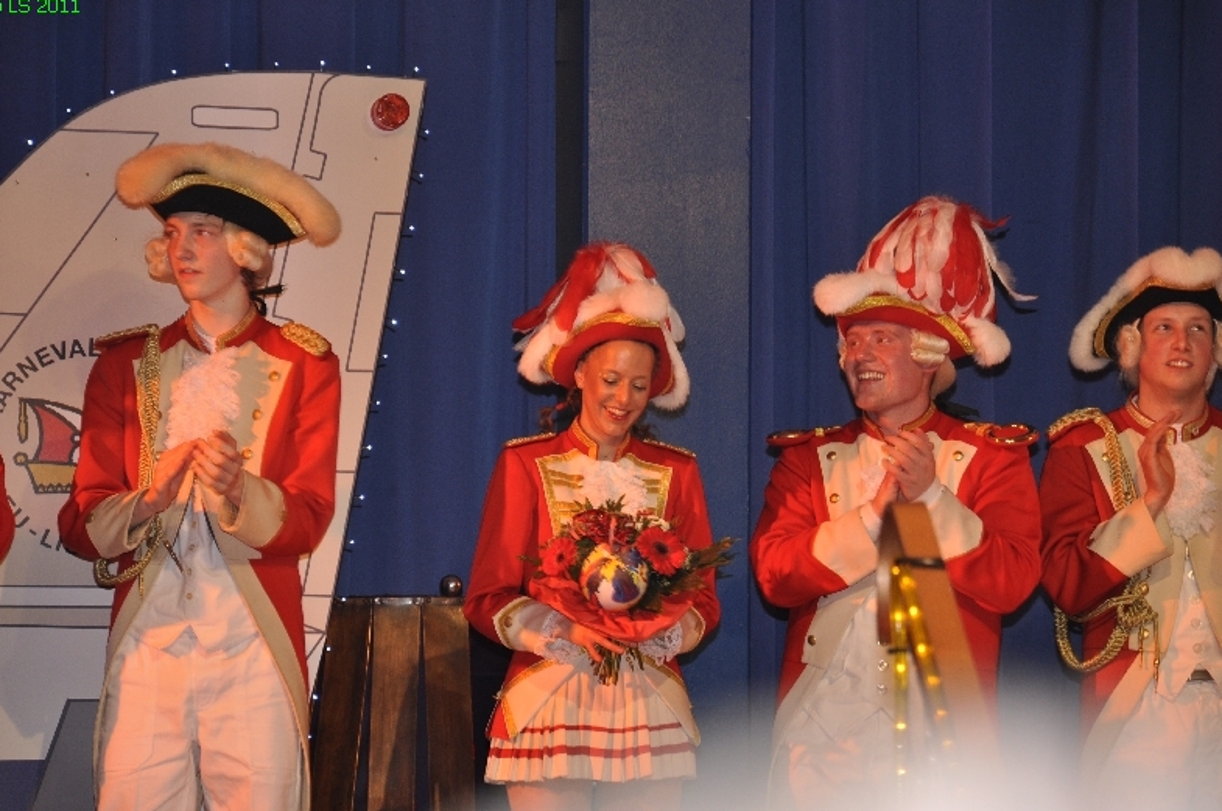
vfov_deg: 8.5
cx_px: 607
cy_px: 406
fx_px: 5441
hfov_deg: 12.8
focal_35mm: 161
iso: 400
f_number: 5.6
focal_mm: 105
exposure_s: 1/60
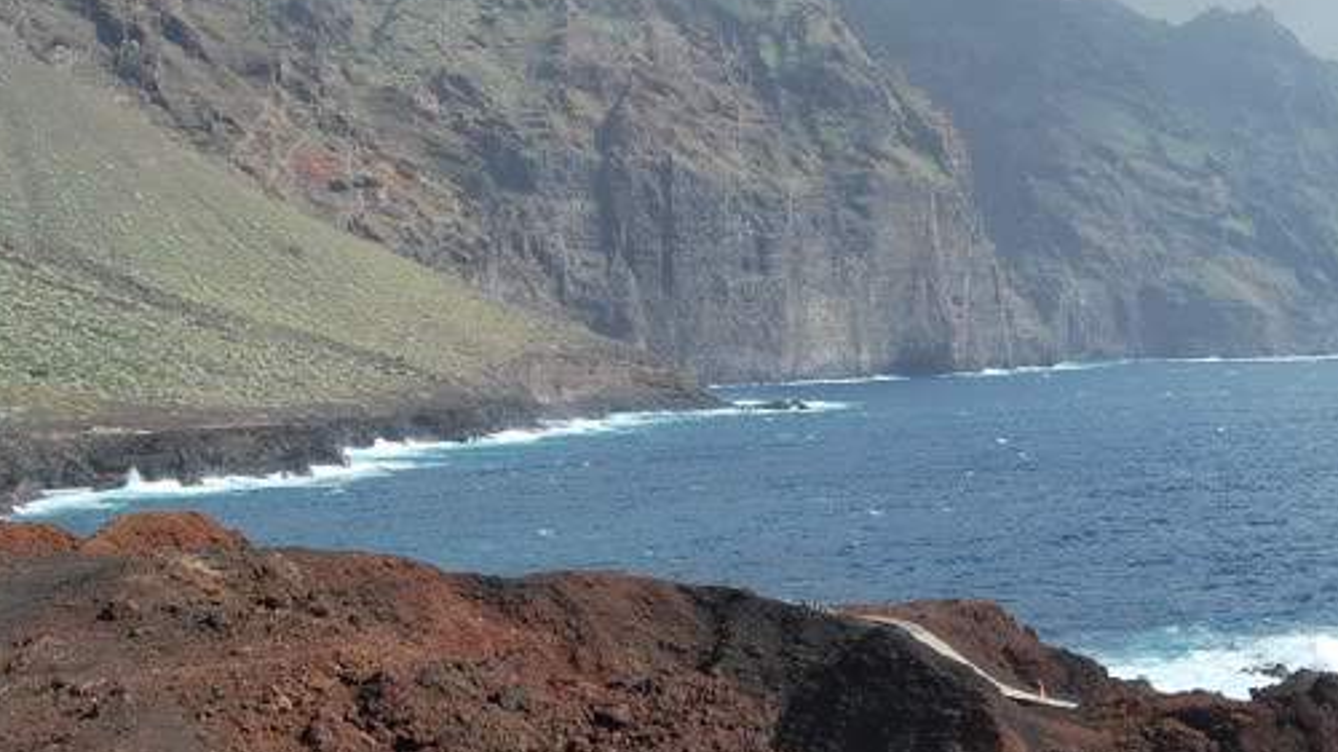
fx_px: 2057
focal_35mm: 58
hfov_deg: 35.5
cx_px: 951
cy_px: 577
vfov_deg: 20.5
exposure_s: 1/250
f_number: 10
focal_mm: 18
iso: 180
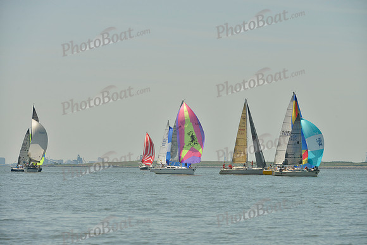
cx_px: 184
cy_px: 122
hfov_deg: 10.3
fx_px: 2039
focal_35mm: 200
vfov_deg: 6.9
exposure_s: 1/1000
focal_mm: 200
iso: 200
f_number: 8
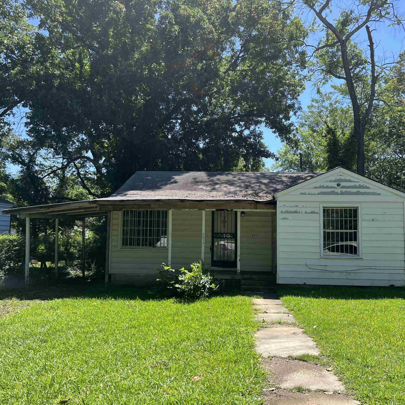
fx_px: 410
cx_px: 212
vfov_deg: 52.5
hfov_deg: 52.5
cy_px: 202
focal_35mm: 31
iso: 50
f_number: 1.6
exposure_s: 1/1325
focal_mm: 5.1
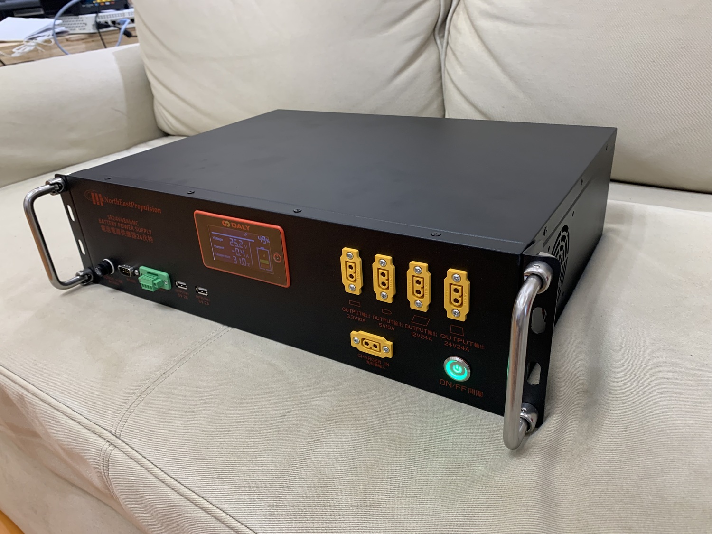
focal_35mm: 26
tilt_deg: -27.8
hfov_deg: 67.3
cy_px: 267
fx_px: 535
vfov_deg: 53.1
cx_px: 356
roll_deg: +5.8
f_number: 1.8
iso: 100
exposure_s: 1/60
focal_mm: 4.25
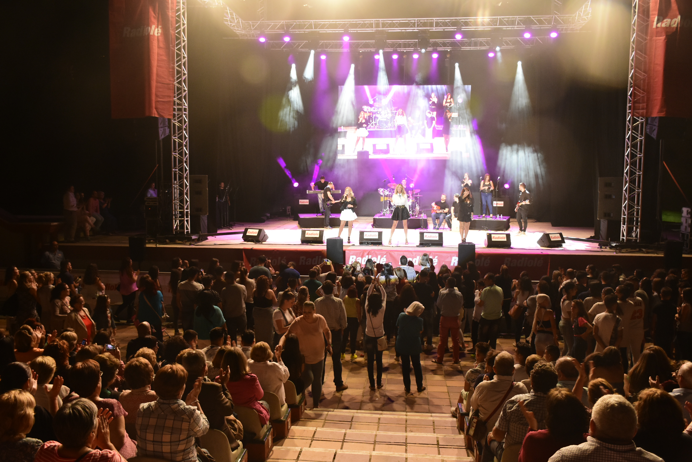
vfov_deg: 40.0
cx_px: 346
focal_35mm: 33
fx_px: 634
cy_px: 231
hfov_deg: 57.2
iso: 1600
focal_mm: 22
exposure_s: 1/60
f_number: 4
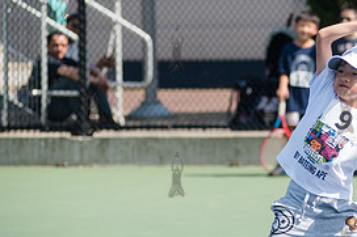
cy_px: 111
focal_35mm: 292
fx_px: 2894
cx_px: 345
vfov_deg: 4.7
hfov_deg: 7.0
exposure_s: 1/1600
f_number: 3.5
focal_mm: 135
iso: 200
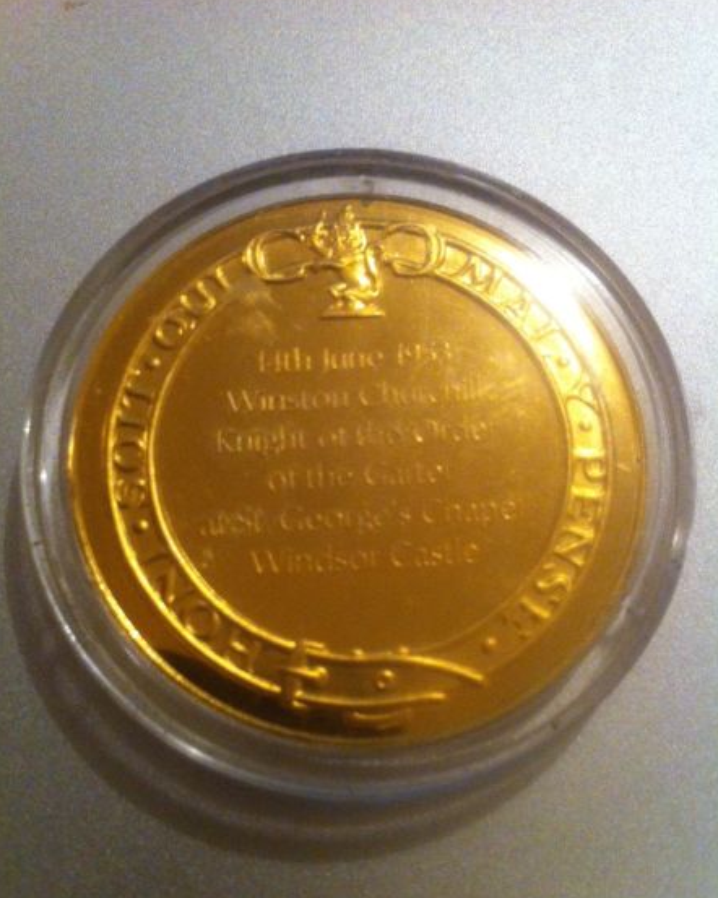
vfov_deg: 49.1
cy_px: 479
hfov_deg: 40.1
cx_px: 359
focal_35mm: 37
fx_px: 983
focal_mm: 3.85
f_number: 2.8
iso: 320
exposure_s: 1/17
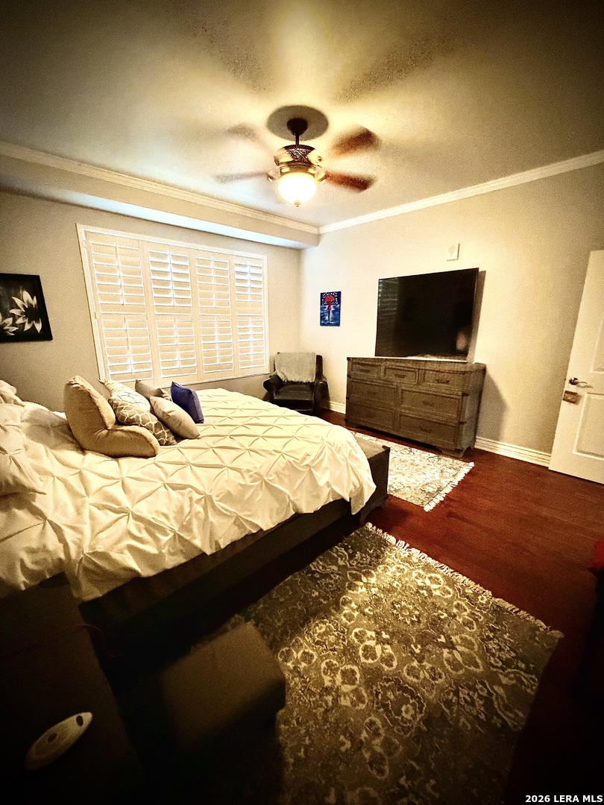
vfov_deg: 102.1
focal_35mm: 14
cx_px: 302
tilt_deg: -12.9
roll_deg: -2.3
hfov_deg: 85.7
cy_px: 402
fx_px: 326
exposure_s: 1/40
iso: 1250
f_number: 2.2
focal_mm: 2.22
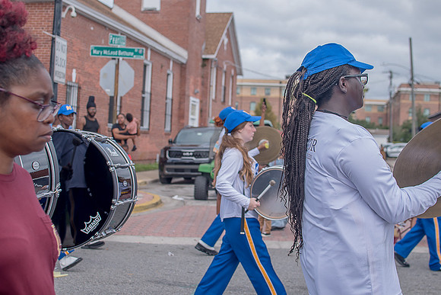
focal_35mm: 52
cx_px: 220
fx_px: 637
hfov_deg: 38.2
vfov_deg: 26.0
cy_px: 148
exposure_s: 1/500
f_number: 4
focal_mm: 35
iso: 100
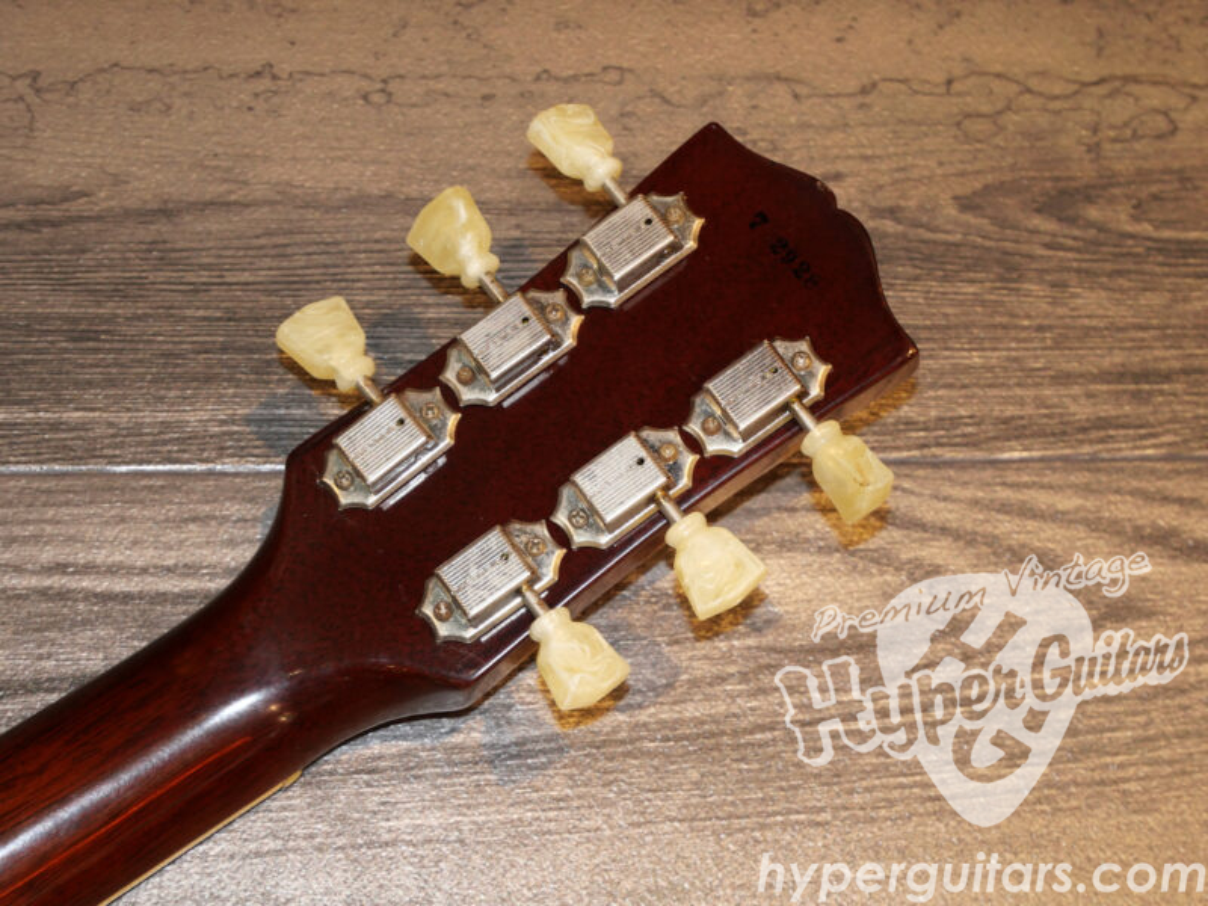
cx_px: 604
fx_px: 2233
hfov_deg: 30.3
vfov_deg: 22.9
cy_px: 453
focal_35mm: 64
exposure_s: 1/50
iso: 800
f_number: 5.6
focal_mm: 32
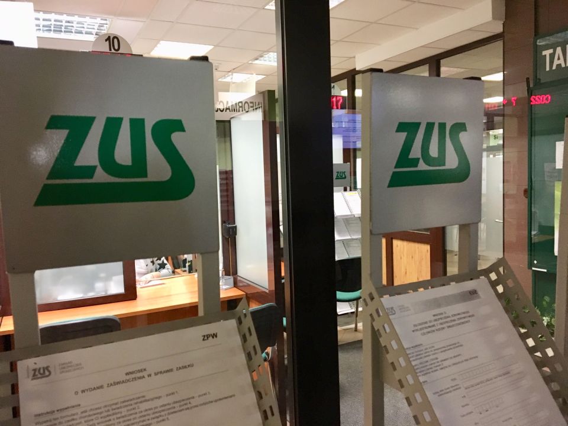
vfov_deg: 48.2
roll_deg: +3.1
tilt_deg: -5.2
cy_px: 213
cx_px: 284
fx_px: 476
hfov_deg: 61.7
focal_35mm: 29
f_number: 2.2
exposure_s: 1/25
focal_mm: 4.15
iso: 200
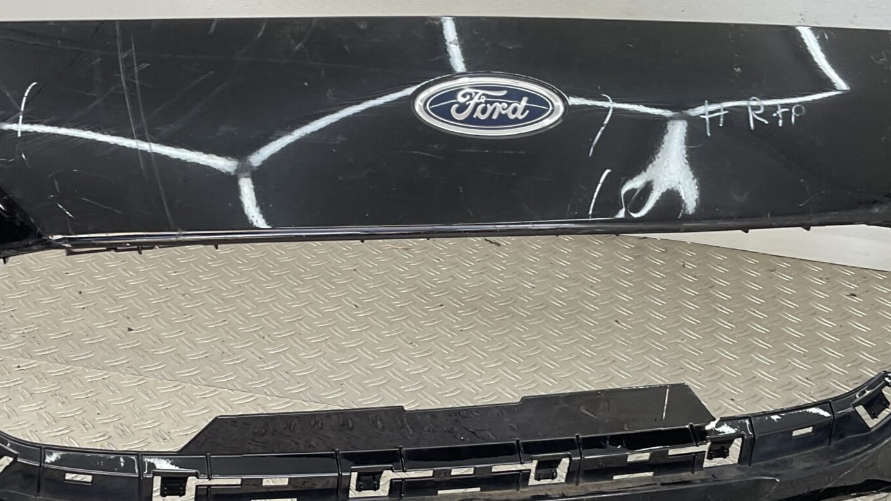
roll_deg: -6.2
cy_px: 356
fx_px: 1394
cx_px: 356
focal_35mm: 59
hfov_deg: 35.3
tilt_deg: -29.6
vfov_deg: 20.3
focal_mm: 3
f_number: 1.8
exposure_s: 1/100
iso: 20
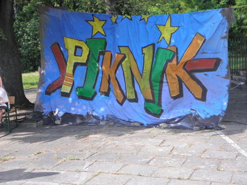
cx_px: 124
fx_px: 385
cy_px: 92
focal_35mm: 54
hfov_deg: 35.5
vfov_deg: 27.0
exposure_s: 1/200
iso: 100
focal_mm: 9.7
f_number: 4.1
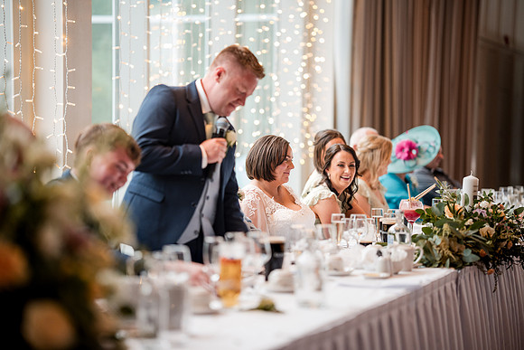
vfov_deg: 16.1
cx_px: 262
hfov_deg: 23.9
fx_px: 1237
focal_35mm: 85
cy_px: 175
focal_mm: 85
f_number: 1.4
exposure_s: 1/500
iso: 640
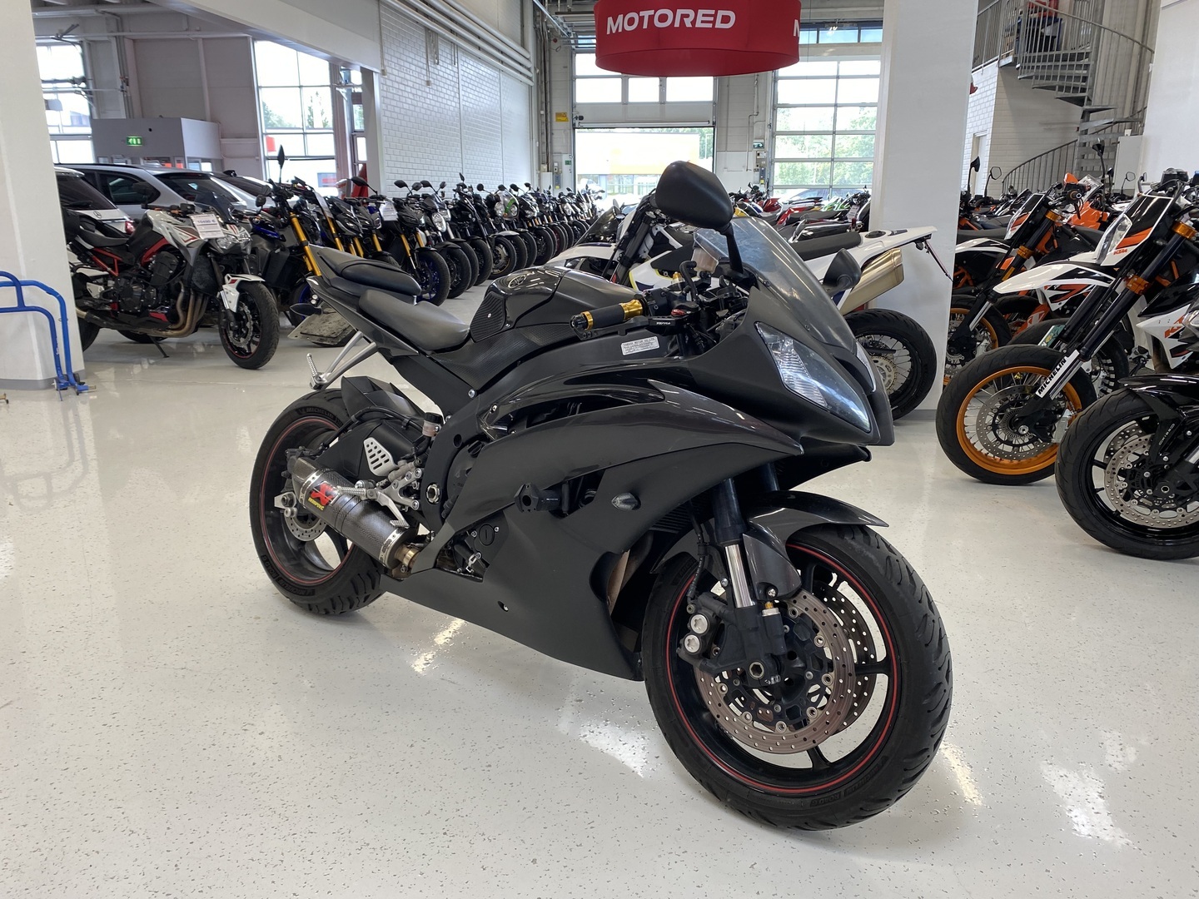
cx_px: 600
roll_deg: +0.2
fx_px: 901
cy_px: 450
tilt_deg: -14.3
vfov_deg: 53.1
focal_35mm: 26
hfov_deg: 67.3
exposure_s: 1/100
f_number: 1.8
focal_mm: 4.25
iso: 64
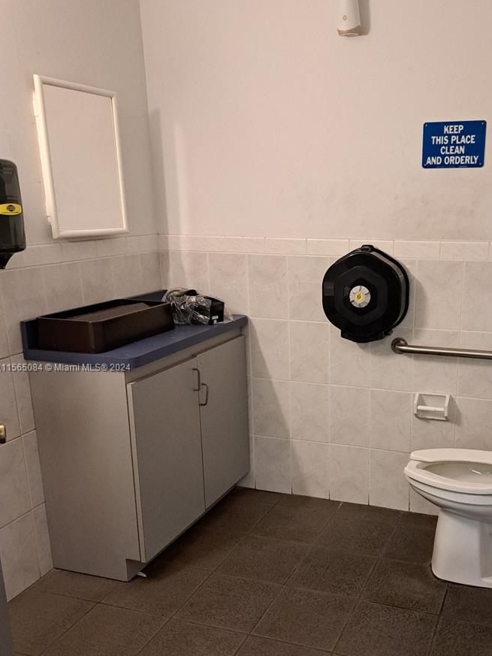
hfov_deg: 42.3
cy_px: 368
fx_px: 625
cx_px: 331
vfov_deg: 55.2
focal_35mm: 33
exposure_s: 1/60
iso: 400
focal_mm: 5.23
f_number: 1.8
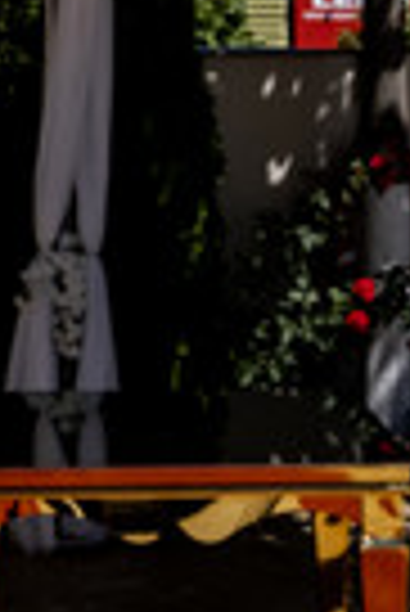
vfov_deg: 19.4
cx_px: 110
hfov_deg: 14.5
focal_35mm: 94
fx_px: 1602
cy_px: -252
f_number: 5.6
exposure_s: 1/950
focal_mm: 13
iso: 160
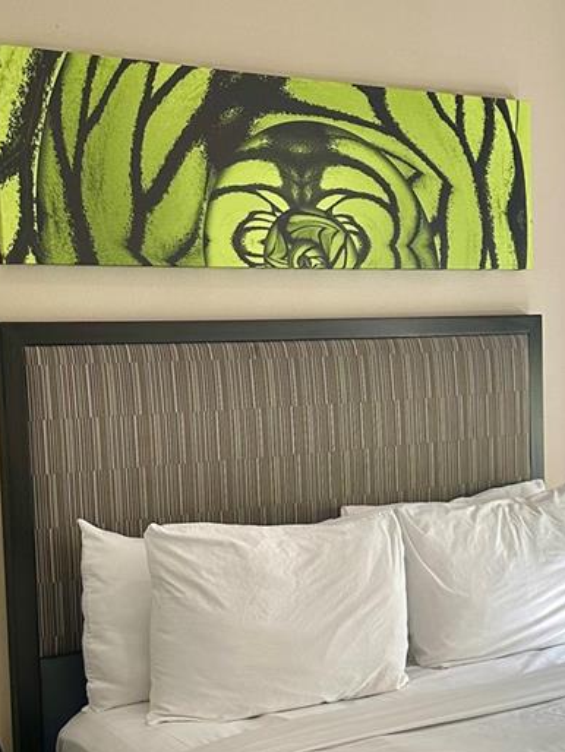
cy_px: 445
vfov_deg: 34.2
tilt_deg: -2.4
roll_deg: +1.8
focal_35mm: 56
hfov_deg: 26.1
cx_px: 318
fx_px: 1218
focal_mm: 6.86
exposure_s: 1/120
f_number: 1.78
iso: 200
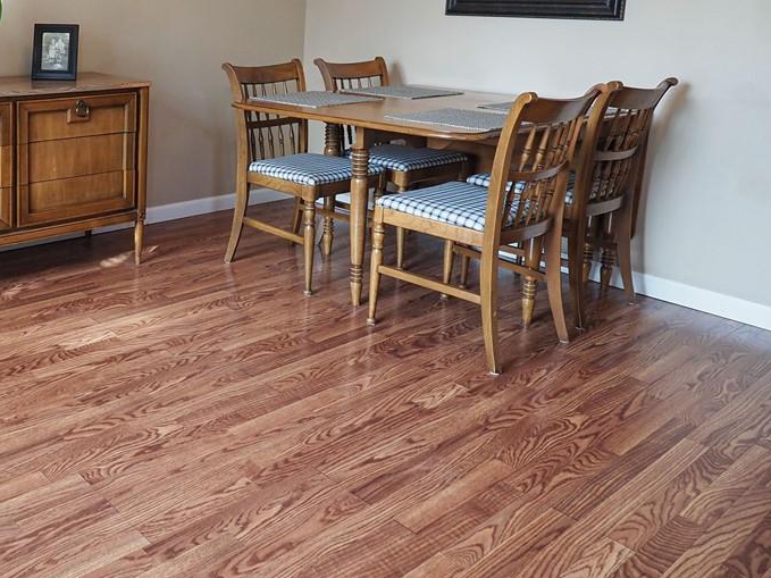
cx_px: 129
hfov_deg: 51.1
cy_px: 118
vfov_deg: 41.2
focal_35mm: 33
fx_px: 735
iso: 250
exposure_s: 1/60
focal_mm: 7
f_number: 2.8
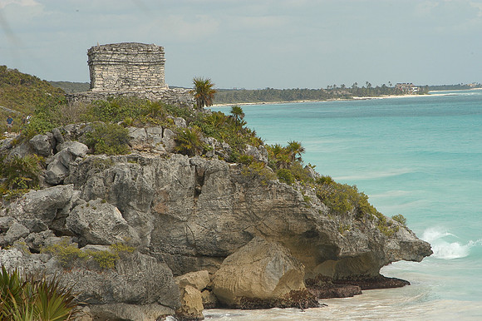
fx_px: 2107
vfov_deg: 8.7
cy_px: 160
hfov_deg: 13.0
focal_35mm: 158
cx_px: 241
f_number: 14
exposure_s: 1/180
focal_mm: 105
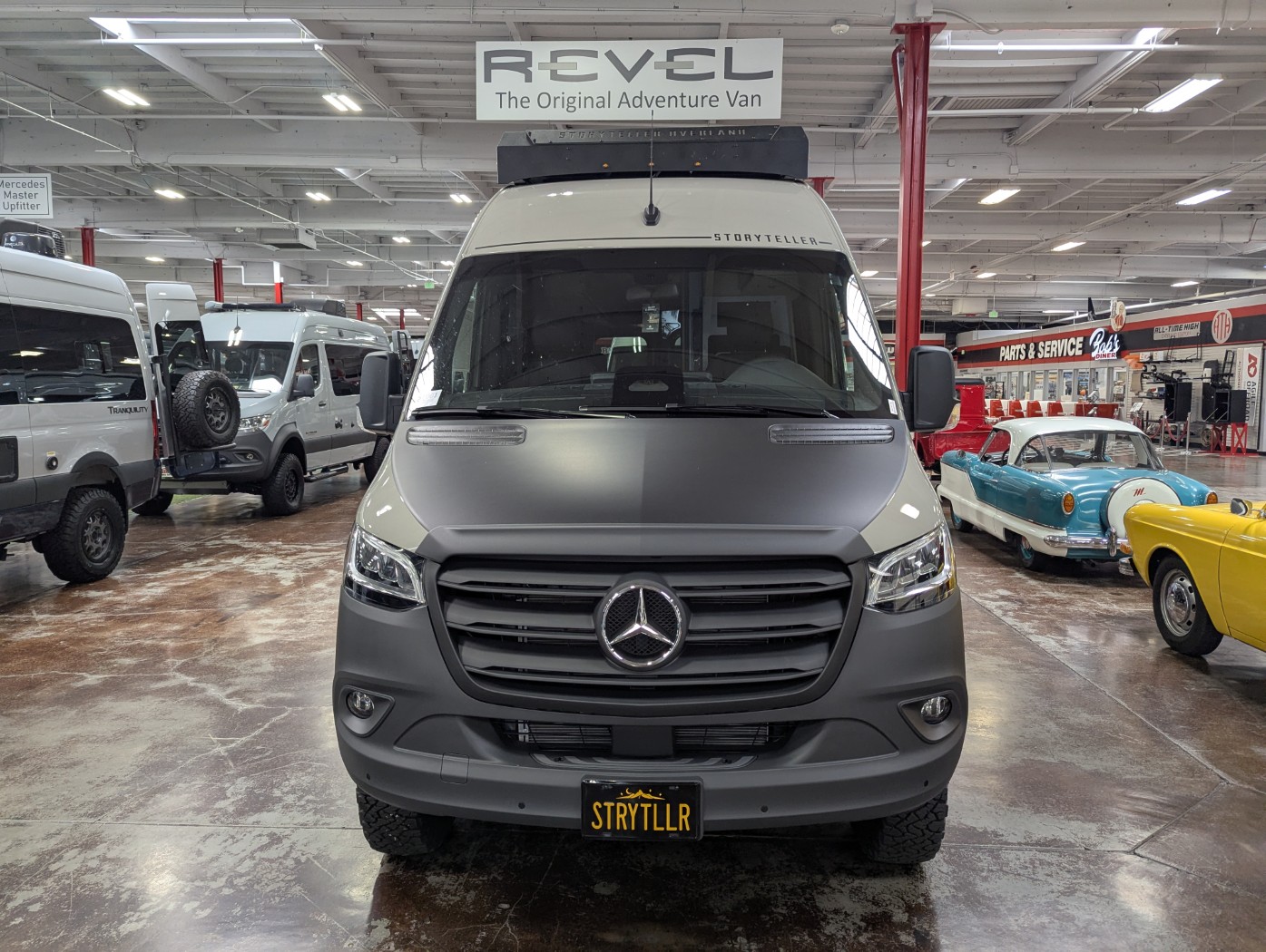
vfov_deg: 56.9
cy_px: 476
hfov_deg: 71.5
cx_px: 633
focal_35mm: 24
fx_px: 879
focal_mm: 6.81
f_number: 1.85
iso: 153
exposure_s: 1/120
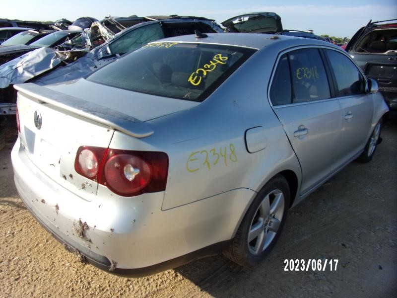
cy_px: 149
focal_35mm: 24
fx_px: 275
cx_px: 198
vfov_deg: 56.8
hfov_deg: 71.6
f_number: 3.3
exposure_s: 1/750
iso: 80
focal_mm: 4.3
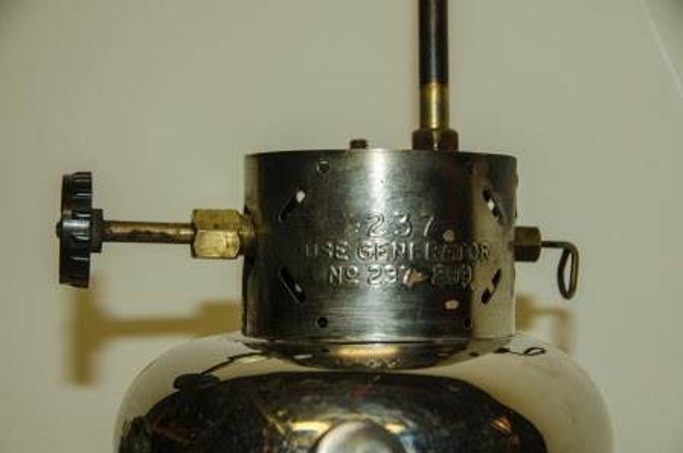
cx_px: 342
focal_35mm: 82
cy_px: 226
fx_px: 1562
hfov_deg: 24.7
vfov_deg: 16.5
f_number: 4.8
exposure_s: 1/60
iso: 200
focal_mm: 55
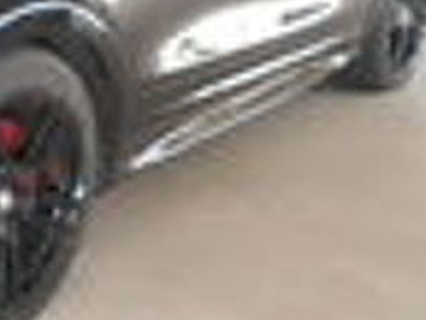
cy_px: 2
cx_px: -118
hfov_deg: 23.9
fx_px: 887
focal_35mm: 72
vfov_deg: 19.9
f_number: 3.2
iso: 110
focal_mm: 4.6
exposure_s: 1/30
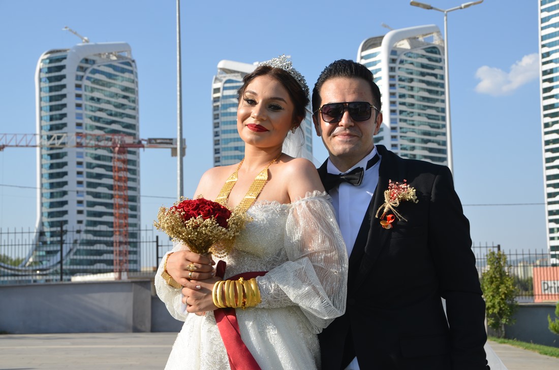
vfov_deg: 21.5
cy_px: 185
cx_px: 280
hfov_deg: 31.9
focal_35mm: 63
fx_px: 976
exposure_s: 1/250
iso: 110
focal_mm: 42
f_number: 8
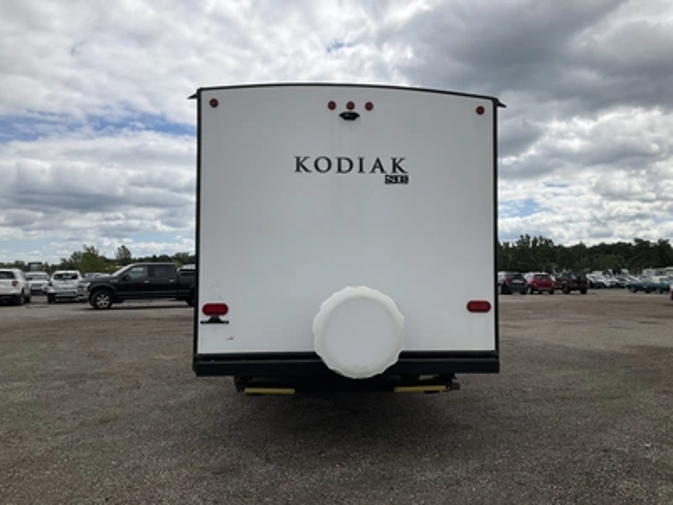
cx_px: 336
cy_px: 252
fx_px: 564
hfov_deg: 61.7
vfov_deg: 48.2
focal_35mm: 29
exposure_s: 1/3322
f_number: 1.8
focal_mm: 3
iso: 25
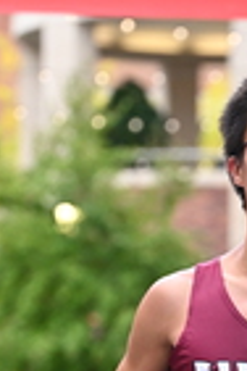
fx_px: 2964
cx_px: 269
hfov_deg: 4.8
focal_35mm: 288
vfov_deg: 7.1
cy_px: 332
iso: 1600
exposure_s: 1/800
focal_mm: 74
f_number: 2.8
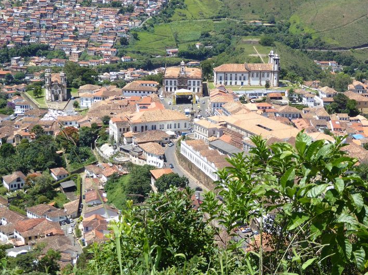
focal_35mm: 68
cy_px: 143
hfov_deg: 28.6
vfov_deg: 21.6
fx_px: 723
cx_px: 183
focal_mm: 10.3
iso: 80
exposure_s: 1/320
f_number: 4.2
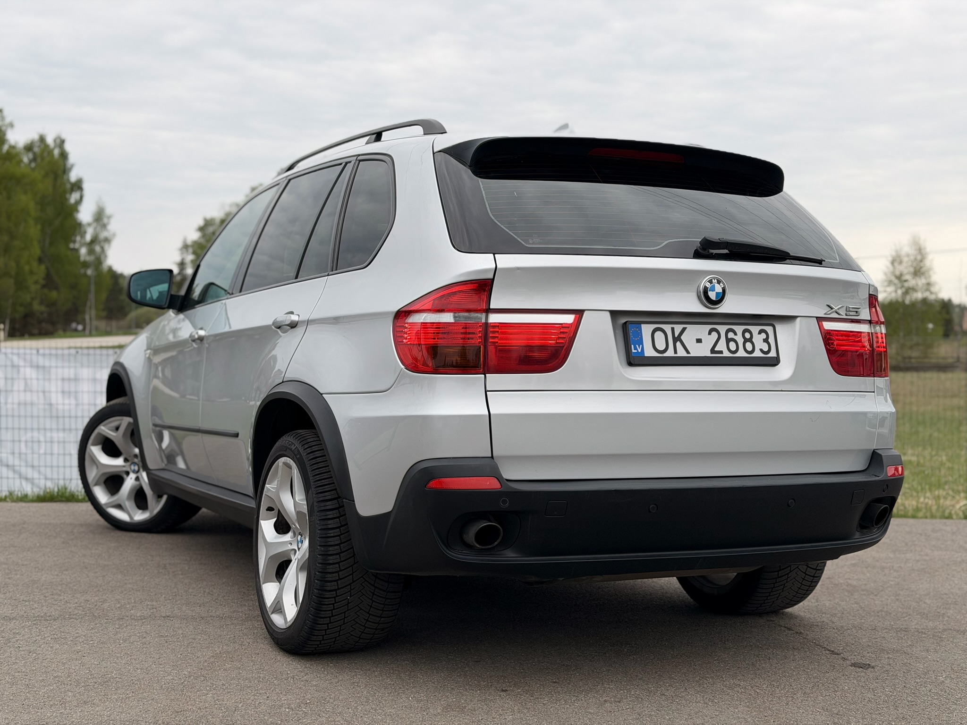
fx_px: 1341
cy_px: 362
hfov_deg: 39.7
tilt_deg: -1.5
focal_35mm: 48
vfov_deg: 30.3
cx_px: 484
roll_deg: +0.0
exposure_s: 1/1980
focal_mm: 6.76
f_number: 1.78
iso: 64
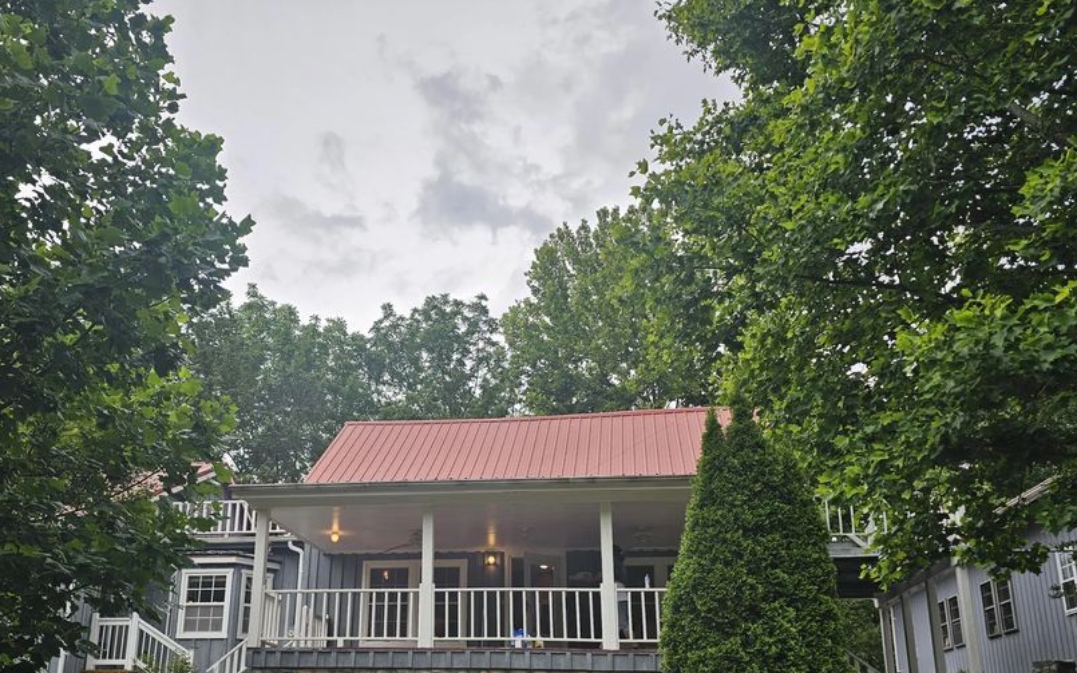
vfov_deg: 39.7
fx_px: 910
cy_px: 491
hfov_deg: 60.9
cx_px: 451
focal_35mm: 31
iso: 12
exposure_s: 1/180
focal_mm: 6.3
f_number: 1.7
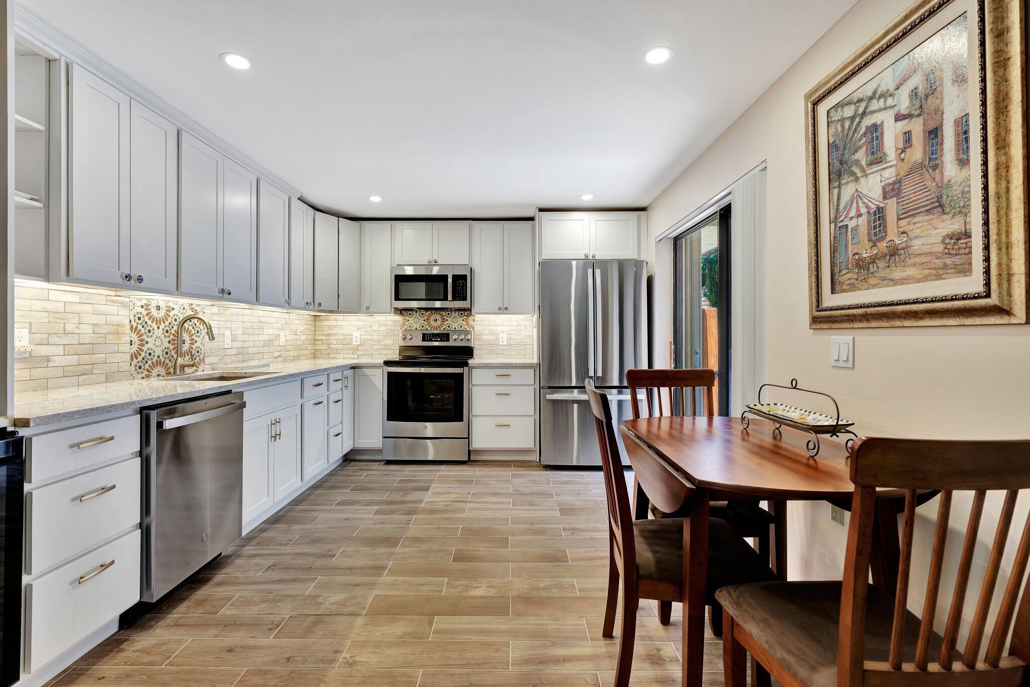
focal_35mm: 16
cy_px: 344
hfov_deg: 96.7
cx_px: 515
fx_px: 458
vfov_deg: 73.8
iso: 100
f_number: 5.6
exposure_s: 1/5
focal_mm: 16
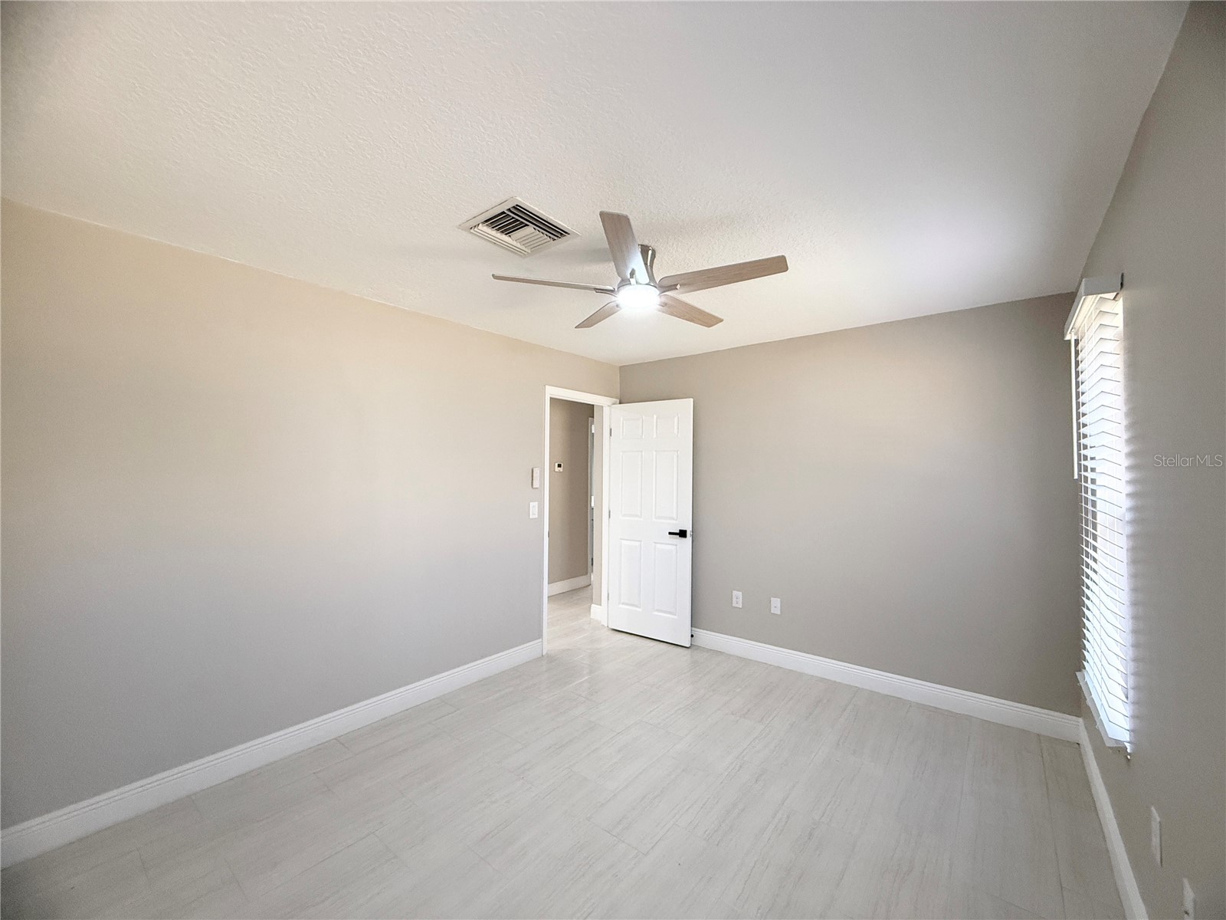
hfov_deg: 102.1
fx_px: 496
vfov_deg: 85.7
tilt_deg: +1.7
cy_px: 460
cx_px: 613
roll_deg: -0.1
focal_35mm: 14
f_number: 2.2
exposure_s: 1/120
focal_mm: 2.22
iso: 250
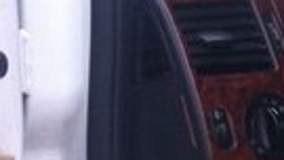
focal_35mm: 186
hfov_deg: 10.1
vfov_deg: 6.5
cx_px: 686
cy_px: 163
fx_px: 1401
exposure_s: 1/120
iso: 80
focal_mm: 3.85
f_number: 2.8
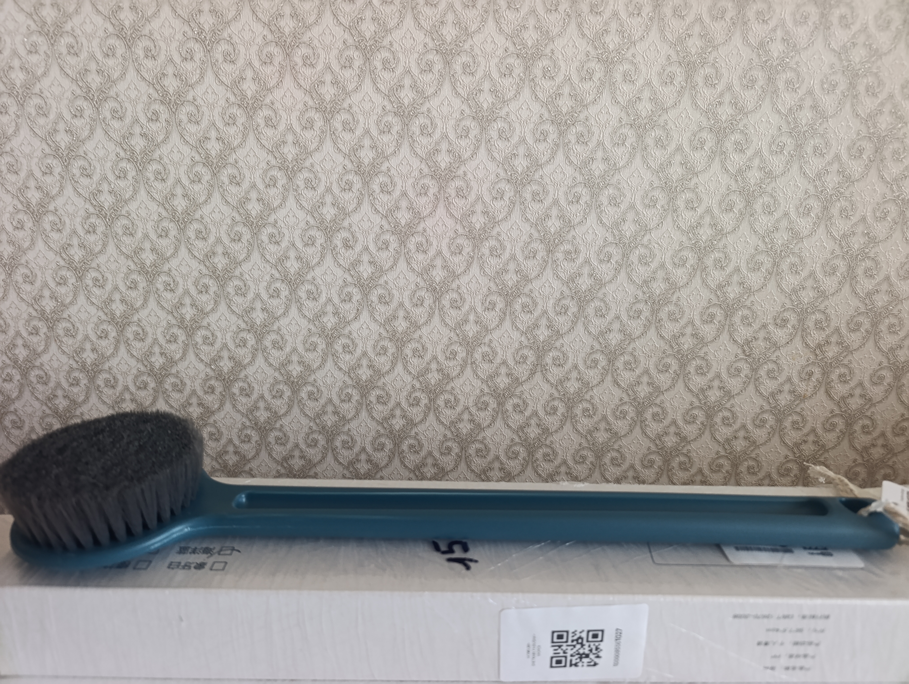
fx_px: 605
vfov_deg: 59.0
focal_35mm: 23
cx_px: 454
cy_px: 342
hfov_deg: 73.8
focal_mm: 6.14
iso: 1250
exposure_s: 1/25
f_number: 1.6
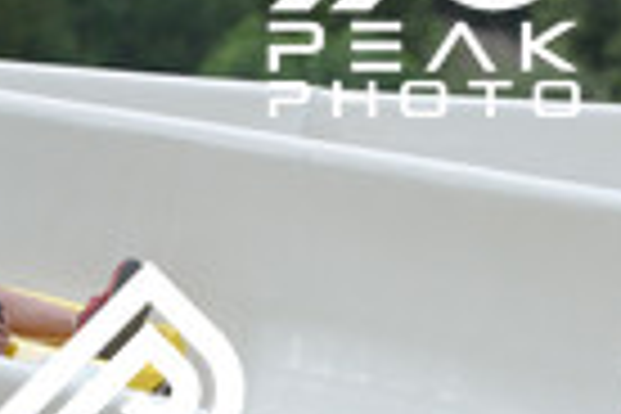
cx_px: 108
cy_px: 394
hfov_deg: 3.7
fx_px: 9728
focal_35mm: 564
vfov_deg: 2.4
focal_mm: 195
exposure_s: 1/1250
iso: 1100
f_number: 6.3
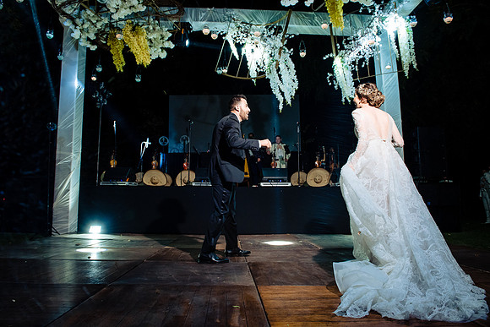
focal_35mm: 24
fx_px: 327
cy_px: 164
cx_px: 245
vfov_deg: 53.2
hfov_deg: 73.7
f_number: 7.1
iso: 2000
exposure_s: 1/60
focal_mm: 24
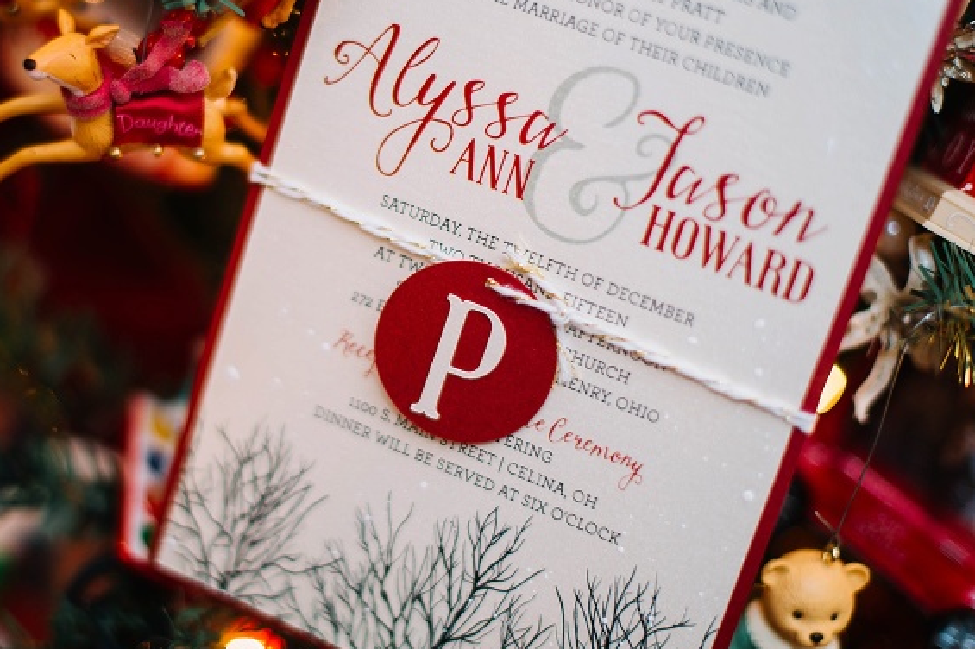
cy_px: 280
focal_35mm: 68
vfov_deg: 20.0
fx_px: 1841
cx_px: 354
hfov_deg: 29.5
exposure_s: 1/125
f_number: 1.4
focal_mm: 50
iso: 200
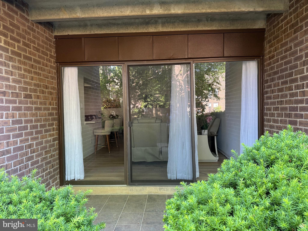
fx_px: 214
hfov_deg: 71.6
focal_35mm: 24
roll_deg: +2.8
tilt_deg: +0.2
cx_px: 154
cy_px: 116
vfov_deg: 56.8
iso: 200
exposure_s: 1/88
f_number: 1.78
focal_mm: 6.76
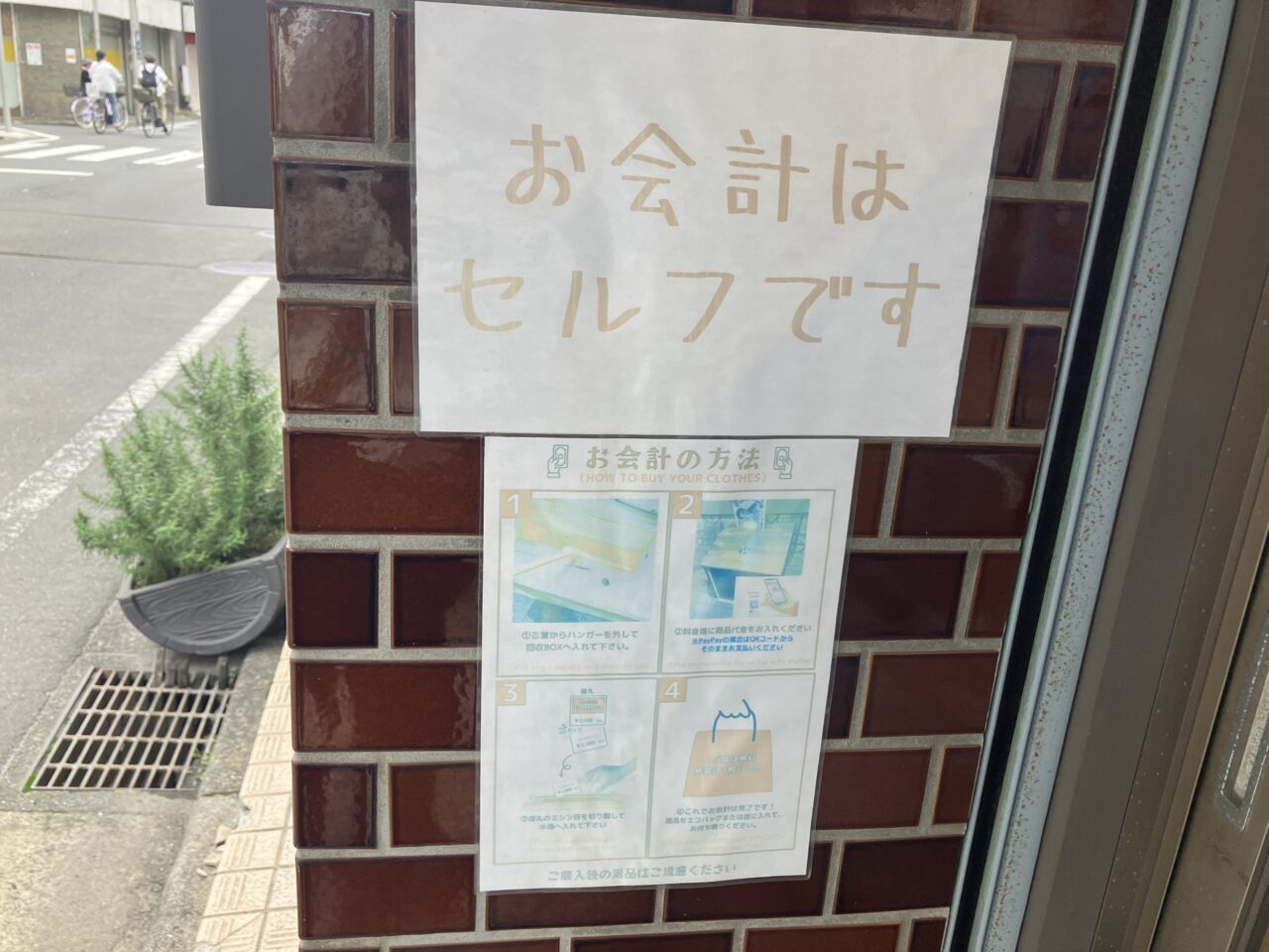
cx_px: 634
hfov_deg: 63.4
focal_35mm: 28
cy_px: 476
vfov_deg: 49.7
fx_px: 1026
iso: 40
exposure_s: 1/121
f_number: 1.8
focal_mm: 3.99
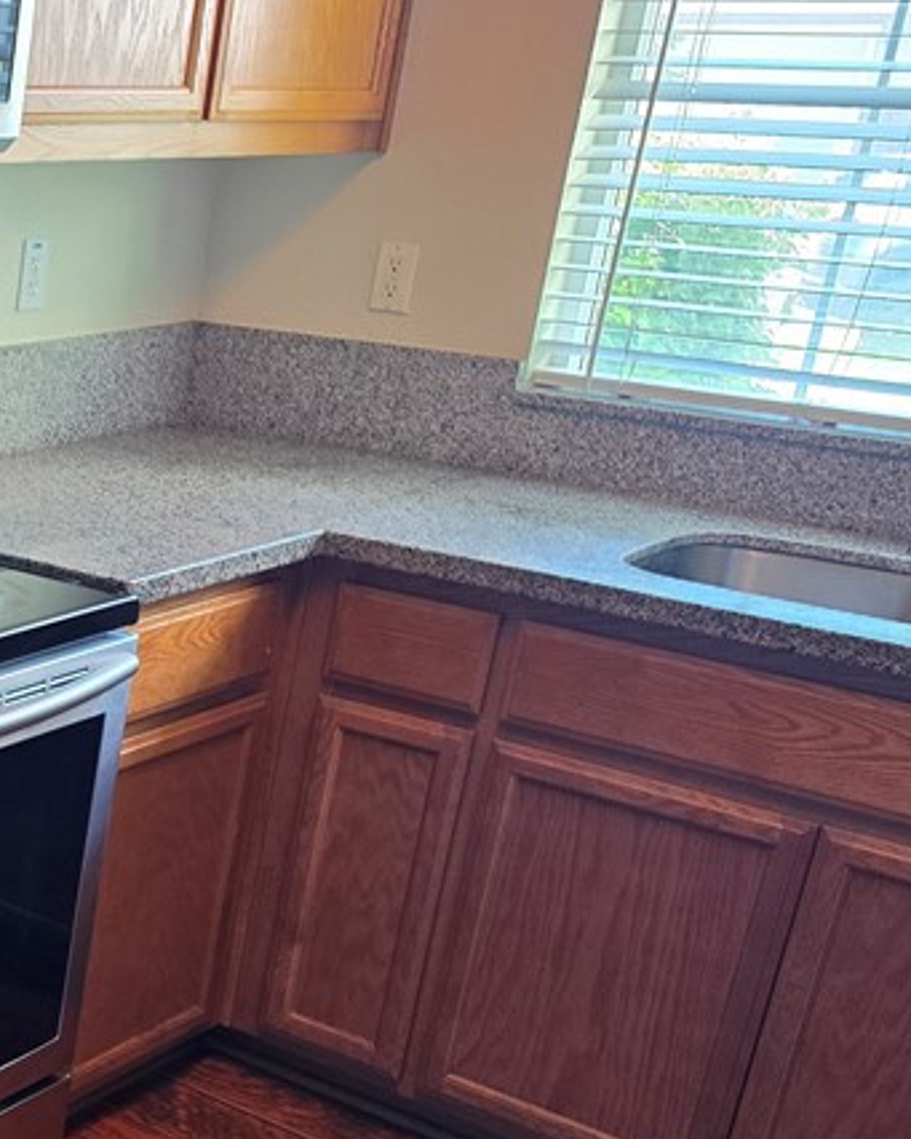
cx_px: -387
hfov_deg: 23.5
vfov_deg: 33.7
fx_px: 1819
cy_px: 906
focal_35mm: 54
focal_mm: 6.5
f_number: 1.4
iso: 160
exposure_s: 1/120
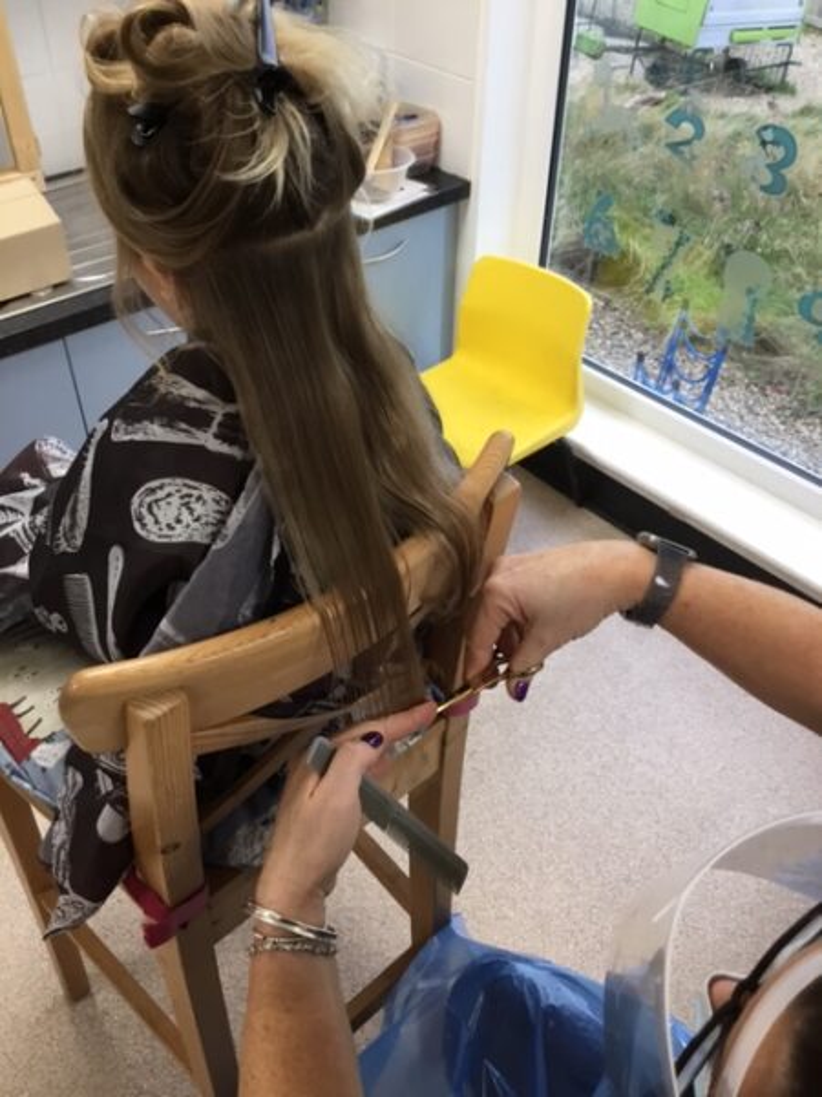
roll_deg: +0.3
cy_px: 548
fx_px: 982
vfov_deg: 58.4
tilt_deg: -41.5
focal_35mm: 31
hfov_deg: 45.4
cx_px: 411
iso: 64
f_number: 2.4
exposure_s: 1/33
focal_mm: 3.3
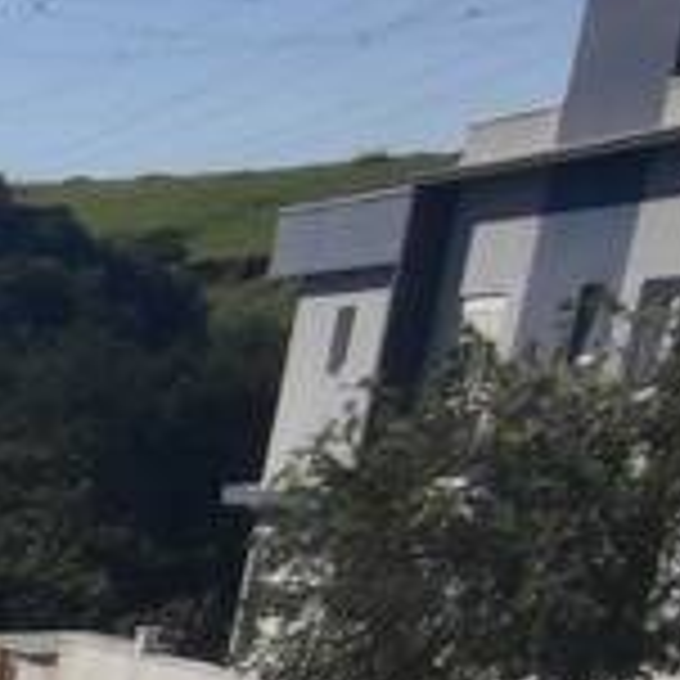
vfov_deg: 11.0
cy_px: 1626
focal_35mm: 135
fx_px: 3000
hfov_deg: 9.0
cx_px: -1659
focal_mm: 2.35
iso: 100
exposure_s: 1/1529
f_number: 2.2
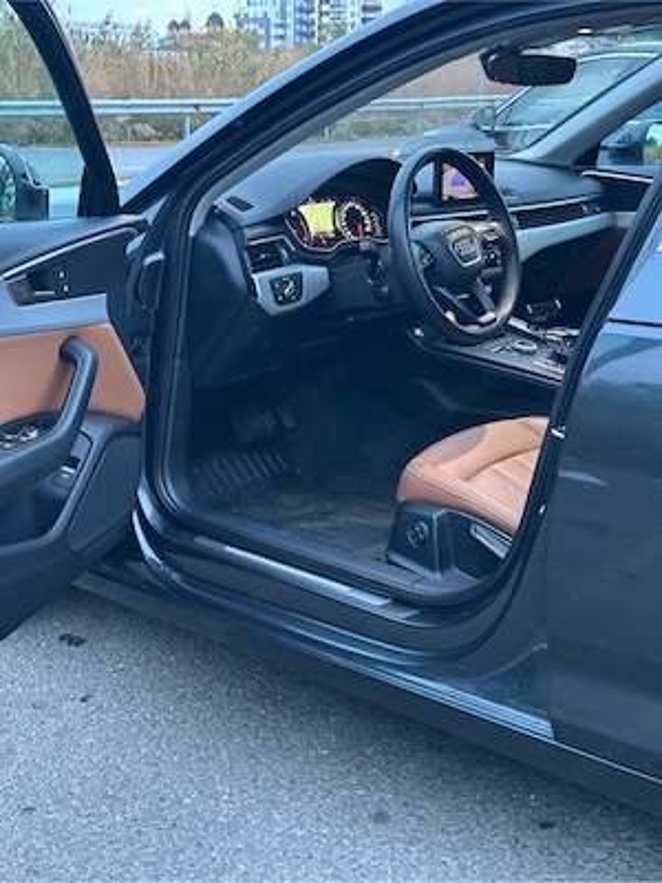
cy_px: 442
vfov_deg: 39.7
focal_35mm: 48
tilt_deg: -15.9
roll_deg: -0.2
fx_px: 1224
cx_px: 331
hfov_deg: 30.3
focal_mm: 6.86
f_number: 1.78
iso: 640
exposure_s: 1/30
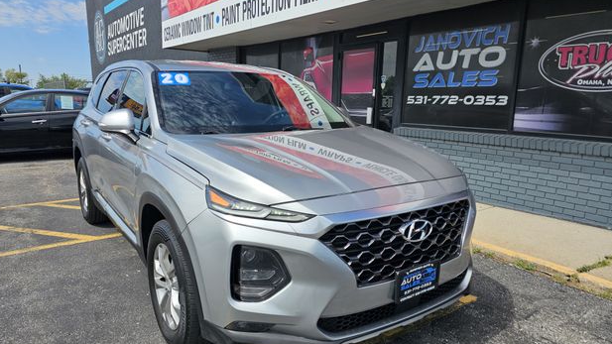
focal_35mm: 26
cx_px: 302
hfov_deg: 71.9
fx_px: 422
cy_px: 178
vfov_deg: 44.4
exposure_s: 1/866
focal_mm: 6.3
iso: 10
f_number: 1.7
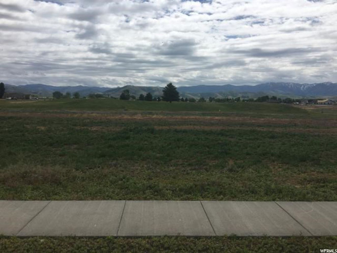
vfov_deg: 48.2
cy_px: 126
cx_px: 168
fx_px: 282
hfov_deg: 61.7
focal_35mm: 29
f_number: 2.2
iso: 25
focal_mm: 4.15
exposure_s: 1/3846
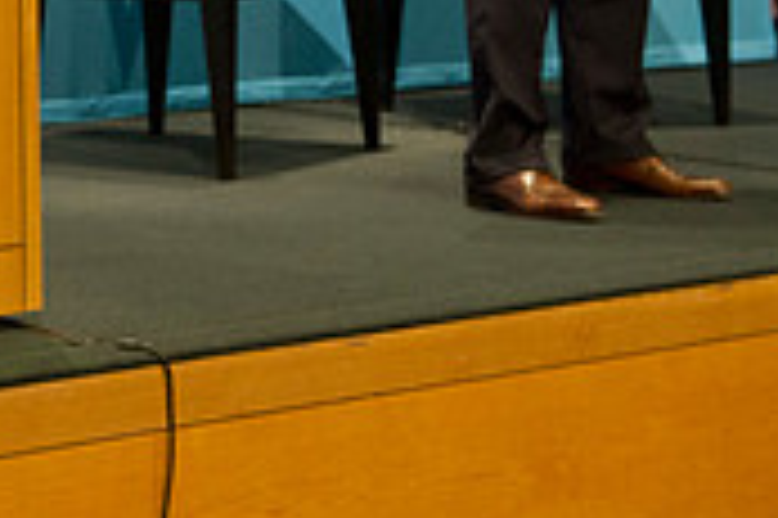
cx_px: -229
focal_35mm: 161
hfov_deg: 12.4
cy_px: -180
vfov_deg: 8.4
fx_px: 3476
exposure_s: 1/160
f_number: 4
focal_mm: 48
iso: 2500
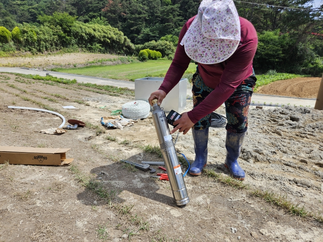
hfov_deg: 73.9
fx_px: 215
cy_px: 121
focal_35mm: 23
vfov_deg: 58.9
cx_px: 162
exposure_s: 1/1465
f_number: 1.8
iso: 25
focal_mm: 5.4
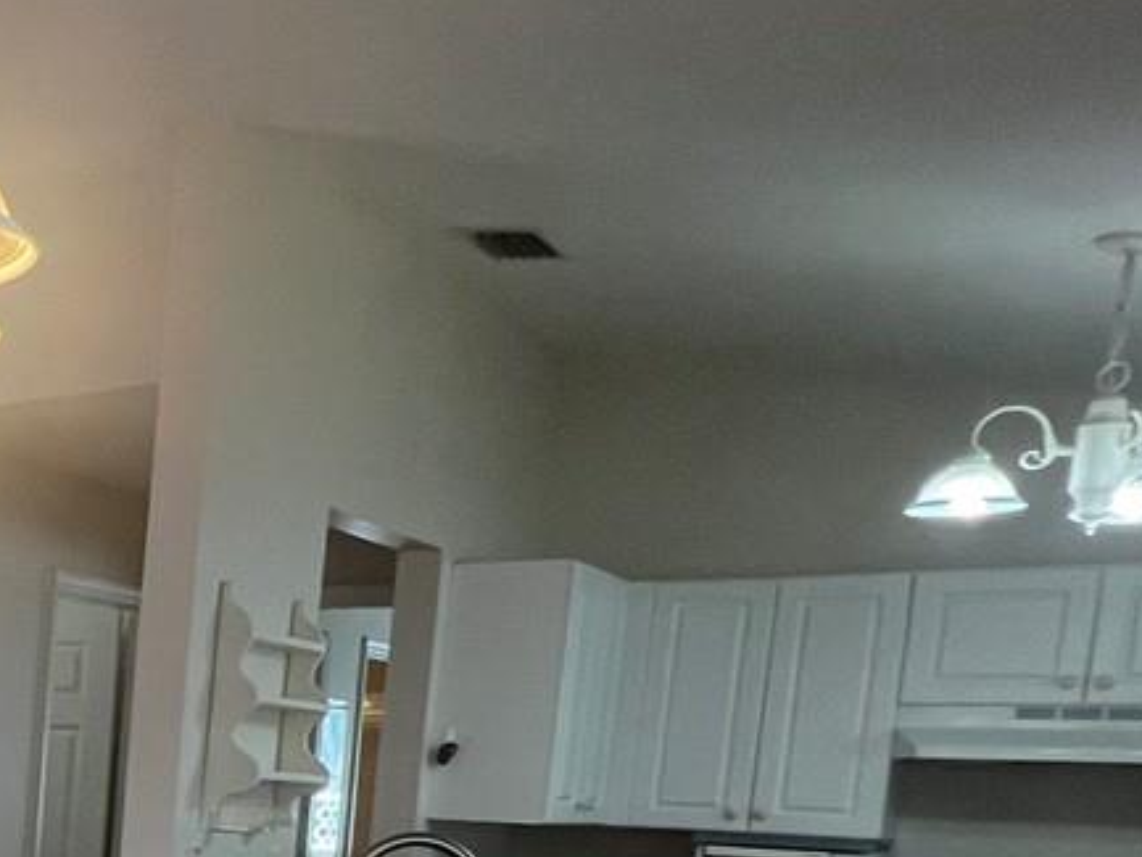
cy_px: 923
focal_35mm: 48
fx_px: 1584
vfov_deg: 27.8
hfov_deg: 28.0
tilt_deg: -4.8
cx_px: -533
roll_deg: -2.0
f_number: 1.8
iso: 80
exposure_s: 1/120
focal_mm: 1.57
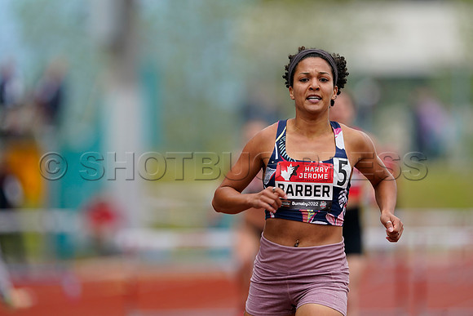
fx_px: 7885
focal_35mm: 600
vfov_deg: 2.3
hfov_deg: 3.4
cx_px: 236
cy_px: 158
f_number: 5
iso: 500
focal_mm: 600
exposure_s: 1/640
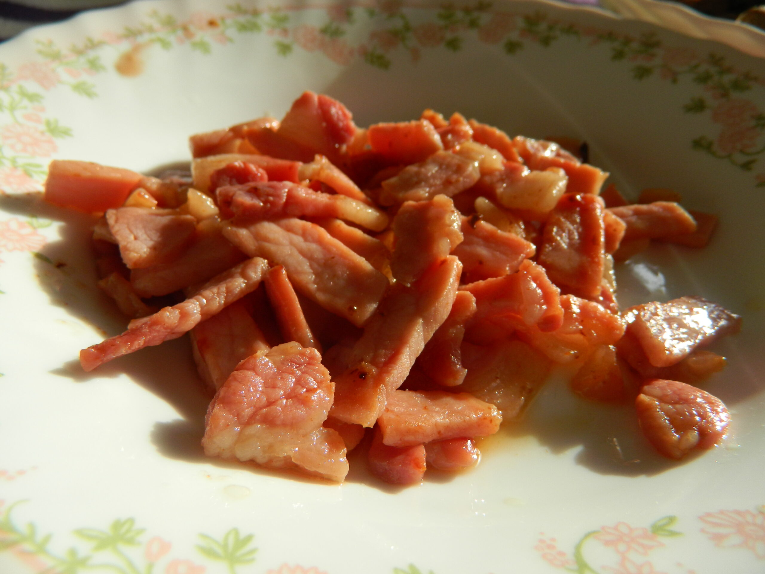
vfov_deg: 54.9
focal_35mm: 25
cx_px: 382
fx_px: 552
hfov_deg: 69.4
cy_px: 287
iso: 80
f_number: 3.1
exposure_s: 1/400
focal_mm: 4.5
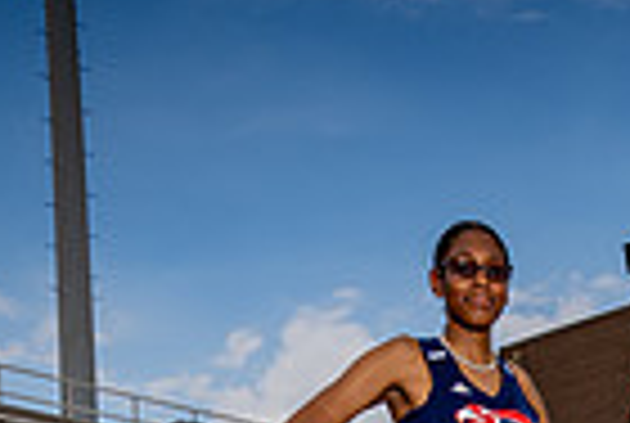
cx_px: 612
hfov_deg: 25.1
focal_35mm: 77
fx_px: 1350
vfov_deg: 13.5
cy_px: 986
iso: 80
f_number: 6.3
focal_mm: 24
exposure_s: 1/250
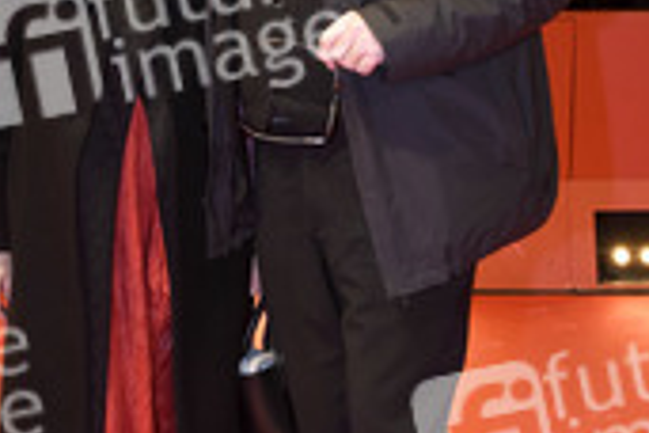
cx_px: 262
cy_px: 228
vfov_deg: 17.7
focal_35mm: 77
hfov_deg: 26.3
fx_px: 1388
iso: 1250
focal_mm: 22
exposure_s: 1/125
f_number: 5
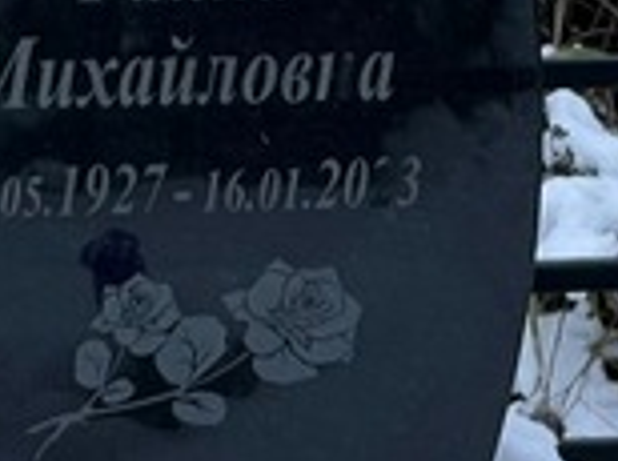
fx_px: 7148
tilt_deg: -17.5
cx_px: 1007
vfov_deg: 3.7
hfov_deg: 4.9
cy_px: 838
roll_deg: -0.3
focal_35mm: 401
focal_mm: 9
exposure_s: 1/127
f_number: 2.8
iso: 32
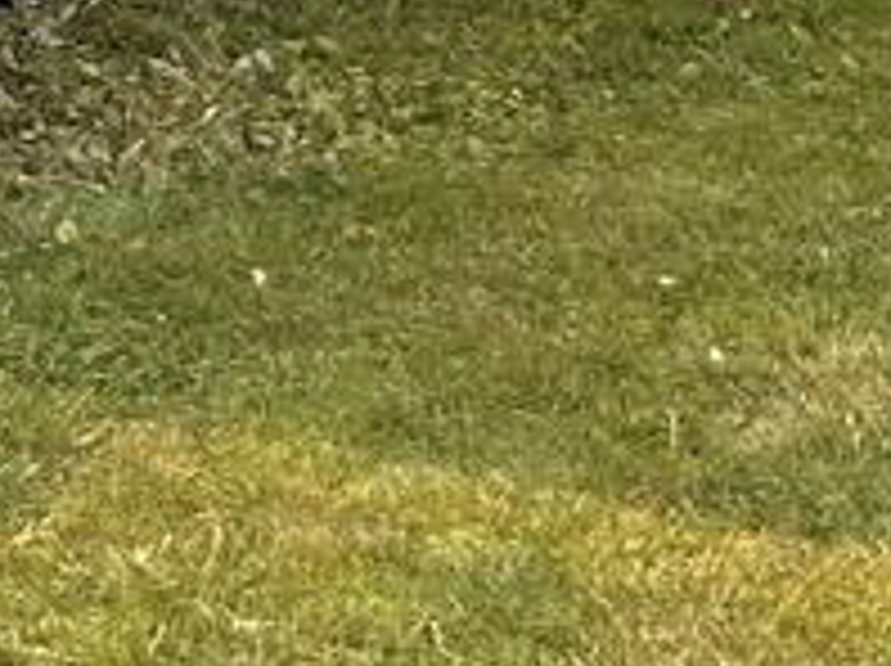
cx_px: -1228
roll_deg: -0.6
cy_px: -850
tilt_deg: +2.5
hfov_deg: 10.2
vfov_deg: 8.1
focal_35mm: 170
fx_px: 4370
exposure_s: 1/1721
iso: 80
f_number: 1.78
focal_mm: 6.86
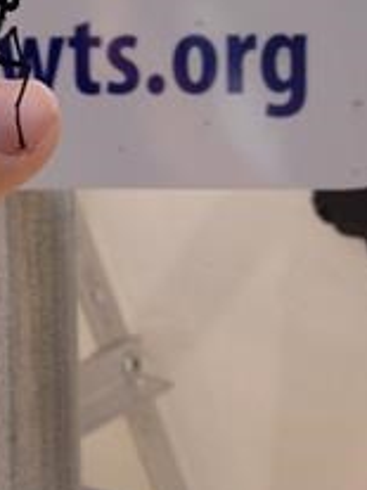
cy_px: -71
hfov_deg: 13.1
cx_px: -62
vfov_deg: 17.2
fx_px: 1557
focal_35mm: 110
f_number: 2.4
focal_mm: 4.28
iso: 50
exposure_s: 1/968
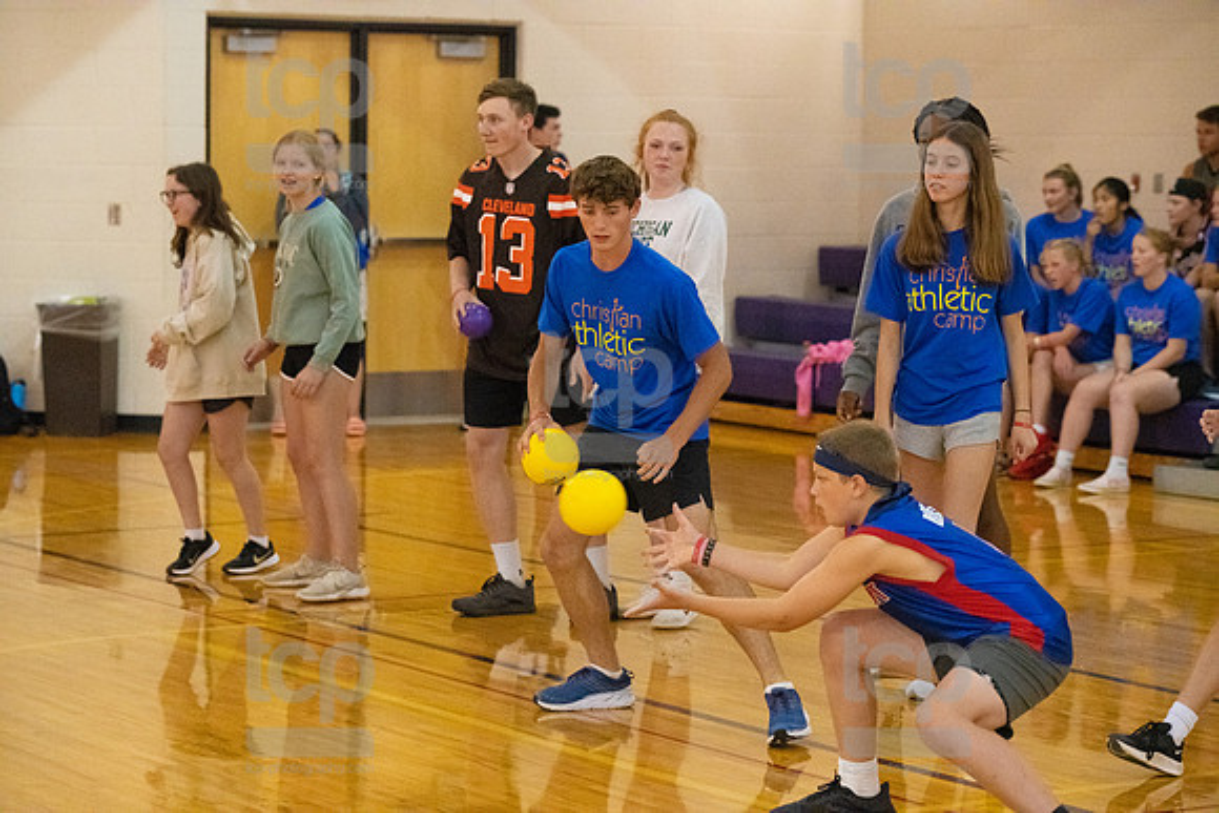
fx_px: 3454
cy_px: 406
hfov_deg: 20.0
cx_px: 610
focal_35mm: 102
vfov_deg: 13.4
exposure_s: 1/800
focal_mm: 102
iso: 10000
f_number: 4
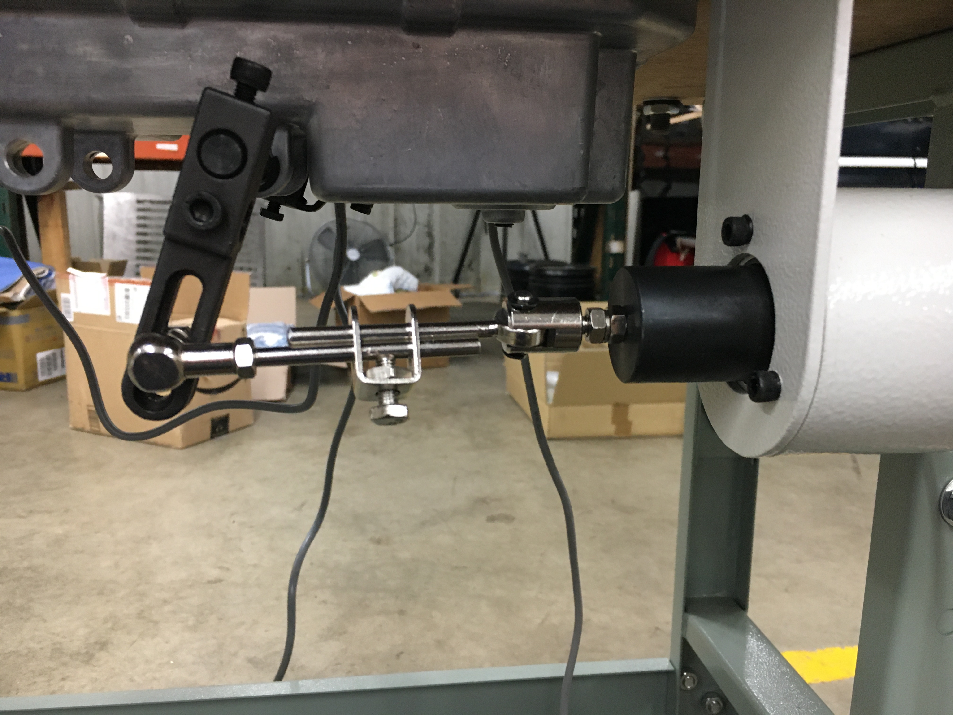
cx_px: 476
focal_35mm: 29
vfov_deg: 48.2
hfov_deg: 61.7
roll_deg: -0.9
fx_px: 798
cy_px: 358
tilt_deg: -11.4
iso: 160
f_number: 2.2
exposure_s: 1/30
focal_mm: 4.15
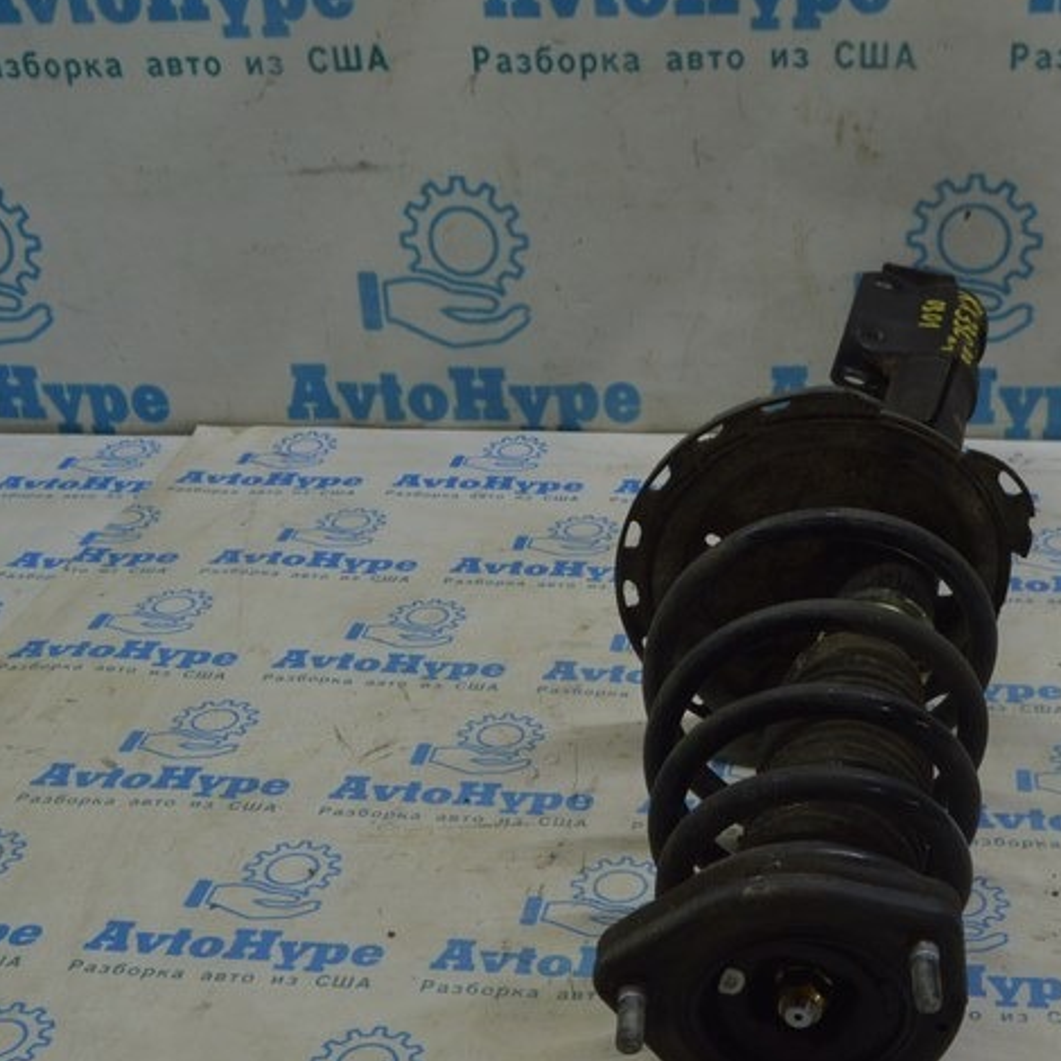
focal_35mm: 50
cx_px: 718
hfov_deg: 33.7
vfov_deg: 33.9
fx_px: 1734
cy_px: 645
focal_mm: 18
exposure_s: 1/50
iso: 400
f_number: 7.1
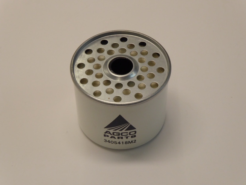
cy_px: 92
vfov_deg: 19.9
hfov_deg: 26.3
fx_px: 526
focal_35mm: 74
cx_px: 123
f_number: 8
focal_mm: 13.2
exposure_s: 1/25
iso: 400
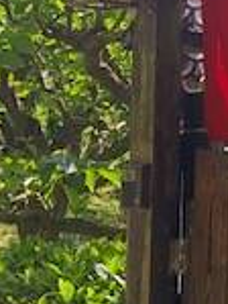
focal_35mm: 120
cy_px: 98
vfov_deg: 16.4
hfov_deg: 11.3
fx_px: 1052
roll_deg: +1.5
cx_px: 436
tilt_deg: +6.5
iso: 20
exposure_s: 1/1230
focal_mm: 3.99
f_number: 1.8
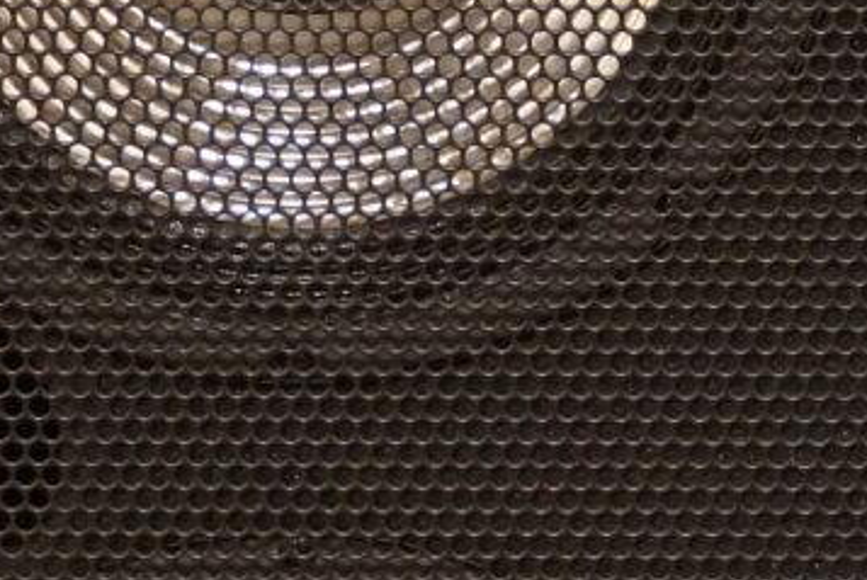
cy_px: -250
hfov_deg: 6.8
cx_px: 945
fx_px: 7258
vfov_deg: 4.6
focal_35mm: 301
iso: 4000
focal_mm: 28
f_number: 2.8
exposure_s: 1/200
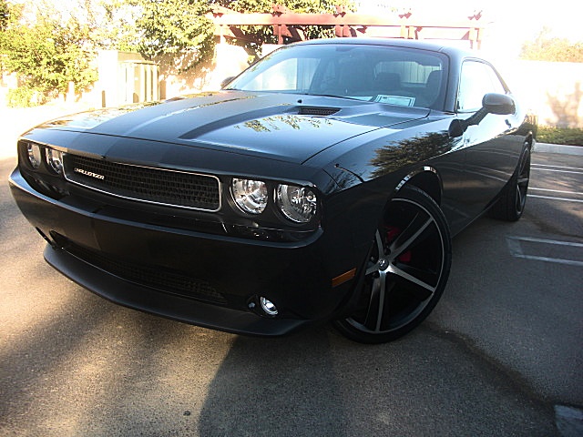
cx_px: 292
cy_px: 218
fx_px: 606
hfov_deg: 51.4
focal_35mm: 36
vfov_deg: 39.7
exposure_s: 1/100
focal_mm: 6.3
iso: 50
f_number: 2.8
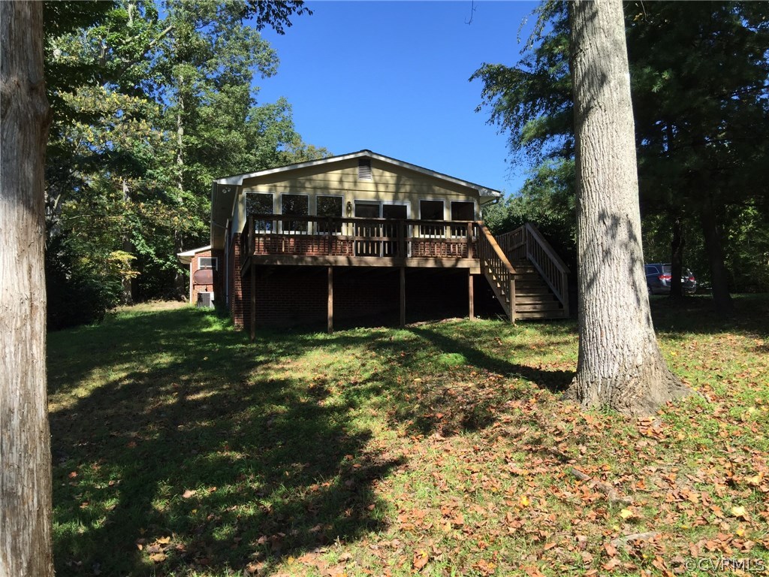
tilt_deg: +4.6
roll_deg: +0.1
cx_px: 384
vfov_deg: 48.2
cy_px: 288
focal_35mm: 29
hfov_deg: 61.7
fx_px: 644
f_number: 2.2
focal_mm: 4.15
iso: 32
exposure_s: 1/791
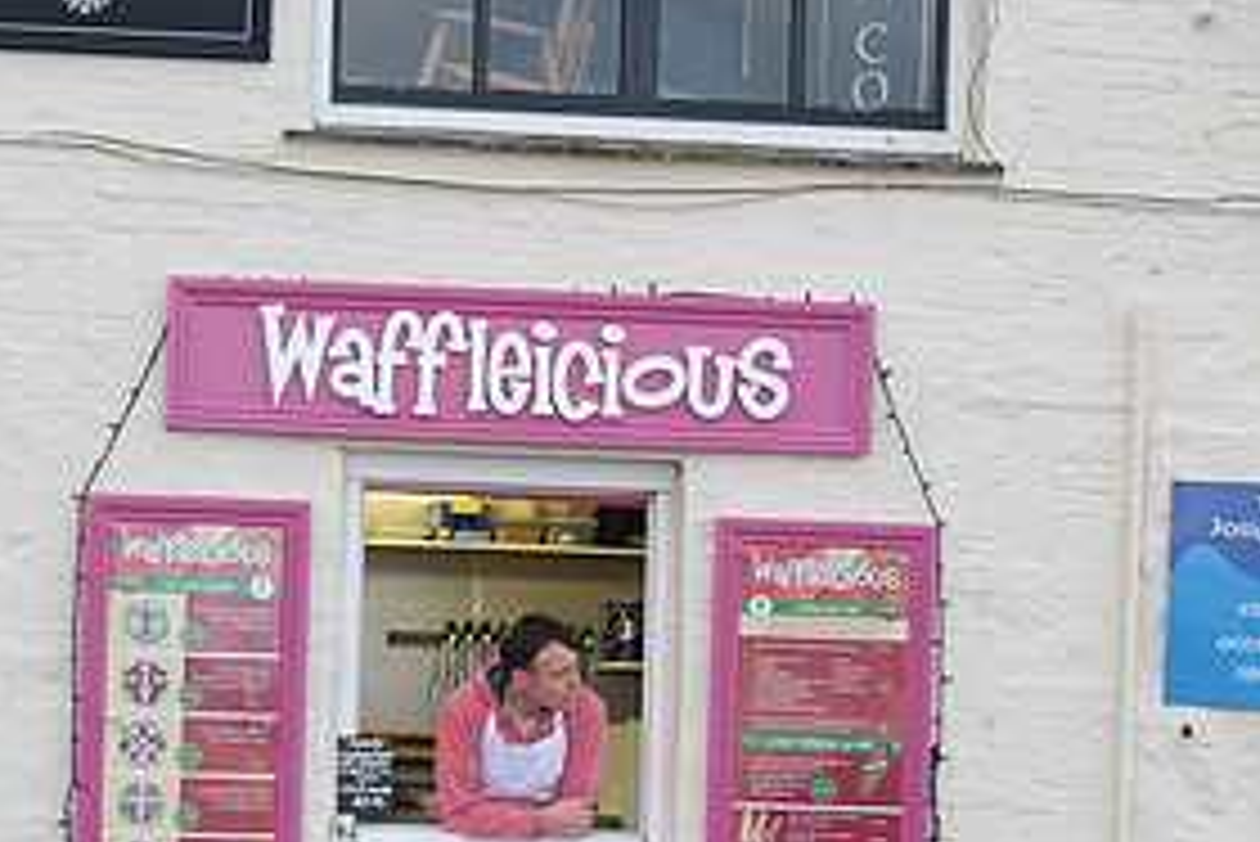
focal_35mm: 174
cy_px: 678
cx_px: 464
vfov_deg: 7.9
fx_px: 6093
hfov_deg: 11.8
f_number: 6.4
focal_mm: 56
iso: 320
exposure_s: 1/60
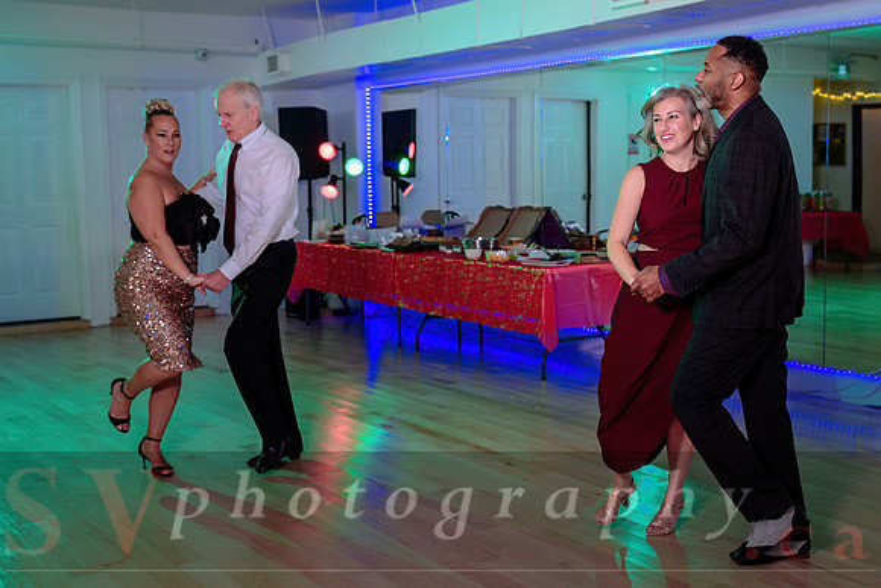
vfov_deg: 28.9
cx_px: 467
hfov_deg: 42.2
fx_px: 1142
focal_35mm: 47
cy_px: 273
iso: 500
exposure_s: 1/200
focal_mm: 35
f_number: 2.8
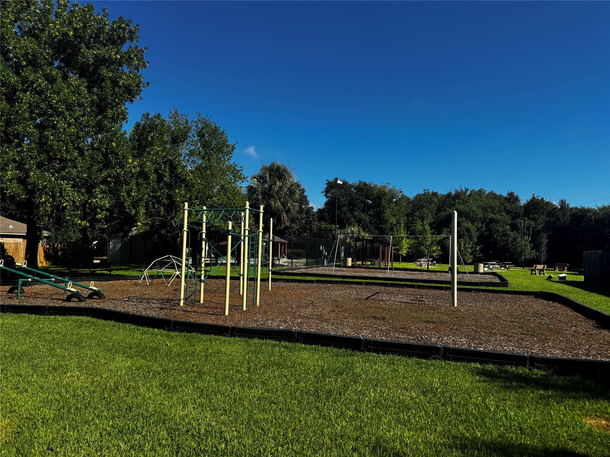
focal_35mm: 24
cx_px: 305
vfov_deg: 56.8
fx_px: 423
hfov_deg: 71.6
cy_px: 228
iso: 80
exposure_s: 1/3413
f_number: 1.78
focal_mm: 6.76
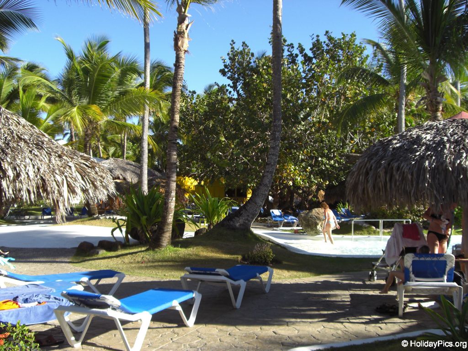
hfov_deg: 49.0
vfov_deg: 37.7
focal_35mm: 38
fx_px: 514
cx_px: 234
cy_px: 176
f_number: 2.7
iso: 64
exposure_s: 1/500
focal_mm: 6.2
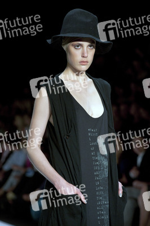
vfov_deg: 14.2
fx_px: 908
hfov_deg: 9.4
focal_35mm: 145
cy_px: 113
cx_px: 75
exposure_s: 1/200
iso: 1600
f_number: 7.1
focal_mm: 145
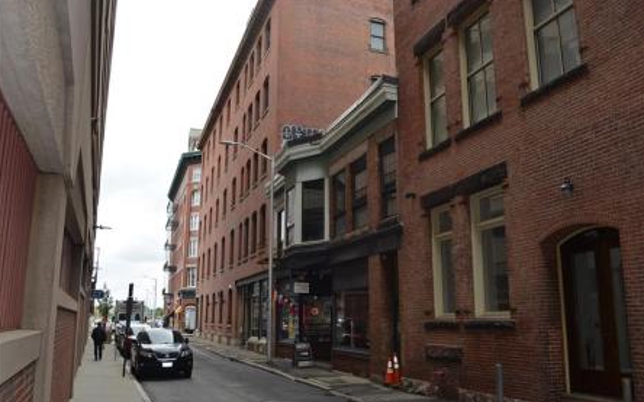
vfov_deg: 40.5
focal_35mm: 31
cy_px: 208
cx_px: 319
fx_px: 544
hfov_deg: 61.3
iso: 110
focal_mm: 20
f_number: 5.6
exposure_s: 1/125
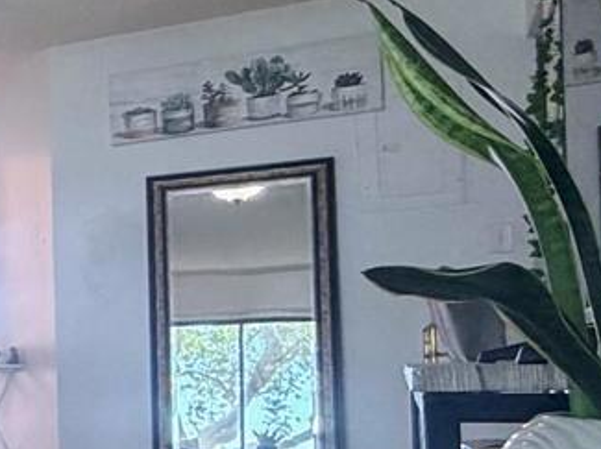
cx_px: -616
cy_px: 364
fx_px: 1197
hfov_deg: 18.2
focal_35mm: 69
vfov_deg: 21.0
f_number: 2.2
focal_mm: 2.22
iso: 250
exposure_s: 1/60
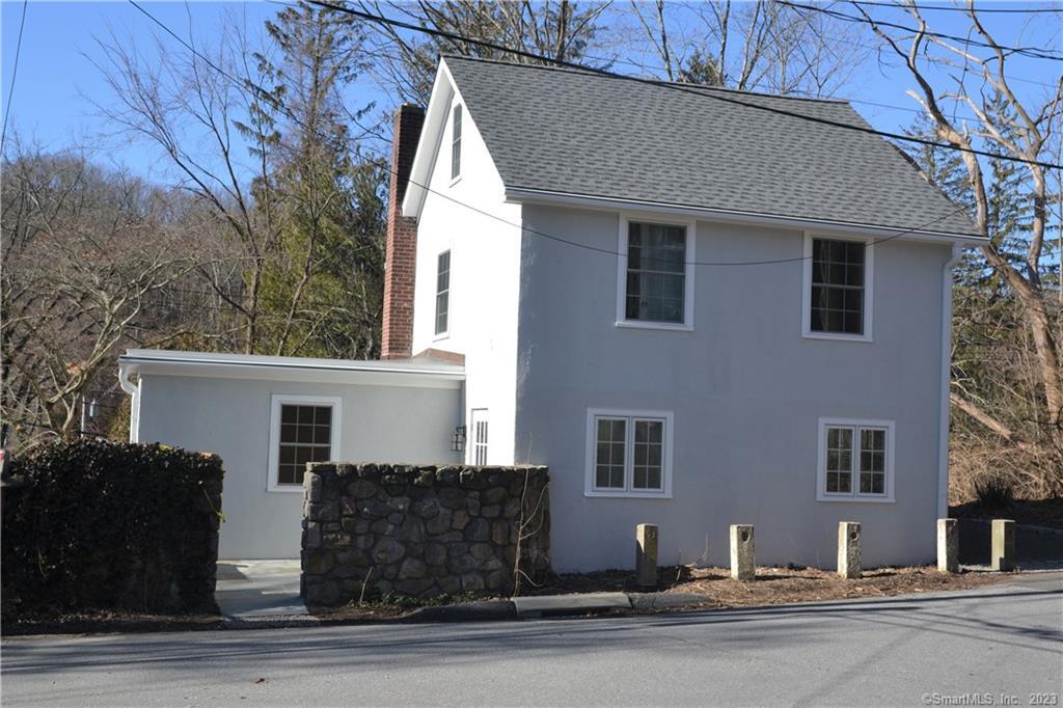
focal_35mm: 39
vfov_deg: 34.2
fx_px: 1151
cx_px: 532
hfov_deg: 49.6
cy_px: 354
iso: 100
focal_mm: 26
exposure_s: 1/200
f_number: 7.1
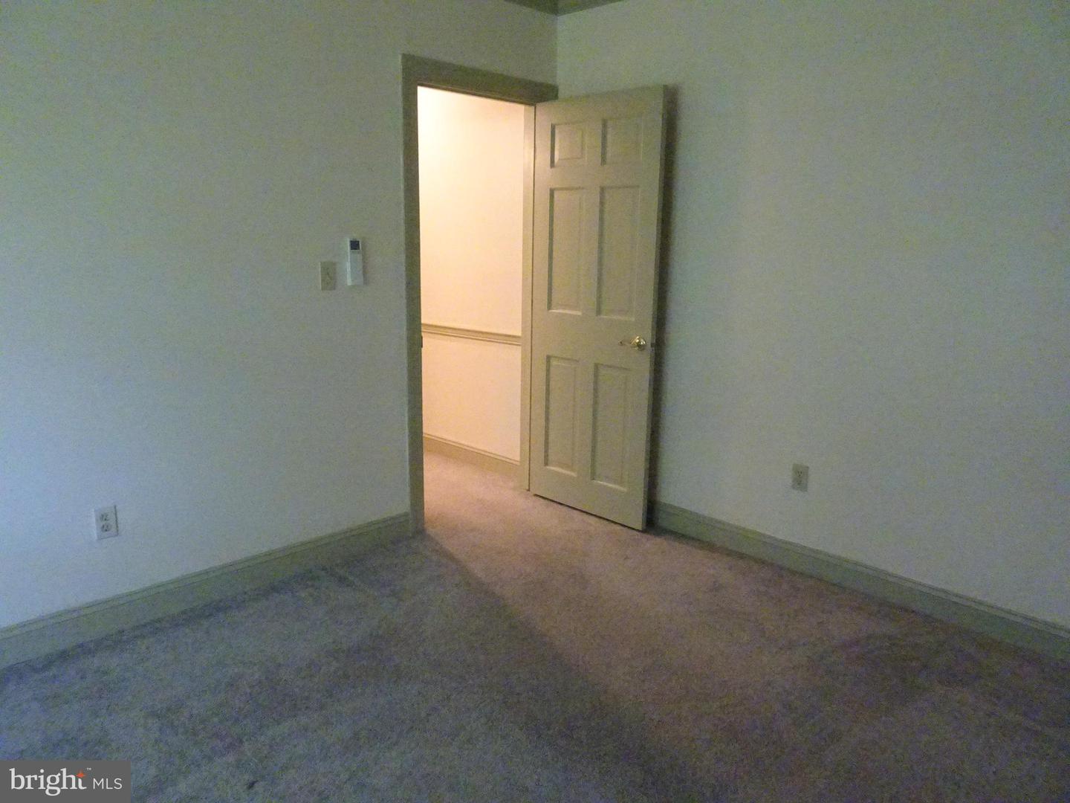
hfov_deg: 71.6
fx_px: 742
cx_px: 535
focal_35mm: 24
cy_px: 402
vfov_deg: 56.8
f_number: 3.5
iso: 3200
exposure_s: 1/125
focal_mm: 4.1
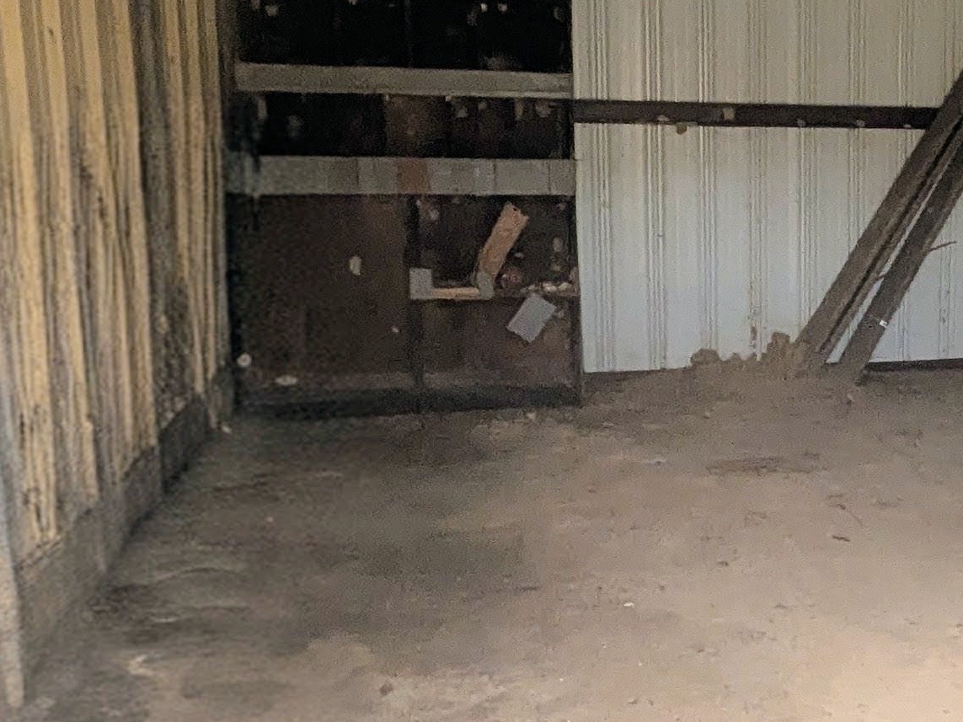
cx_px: 965
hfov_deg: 35.2
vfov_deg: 29.6
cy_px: 308
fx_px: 1363
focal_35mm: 49
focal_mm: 1.85
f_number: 2.2
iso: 493
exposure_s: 1/171
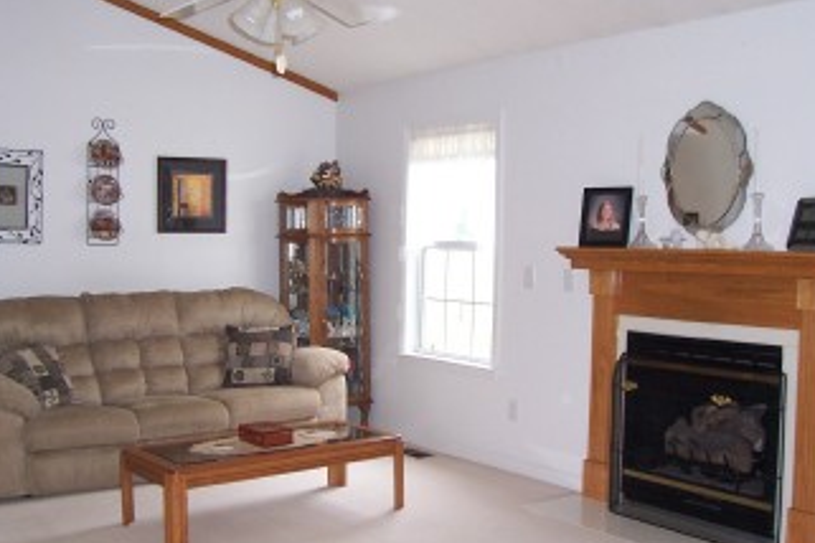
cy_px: 256
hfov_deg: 44.5
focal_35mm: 44
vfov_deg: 30.5
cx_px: 376
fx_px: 996
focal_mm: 5.6
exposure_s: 1/60
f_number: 2.7
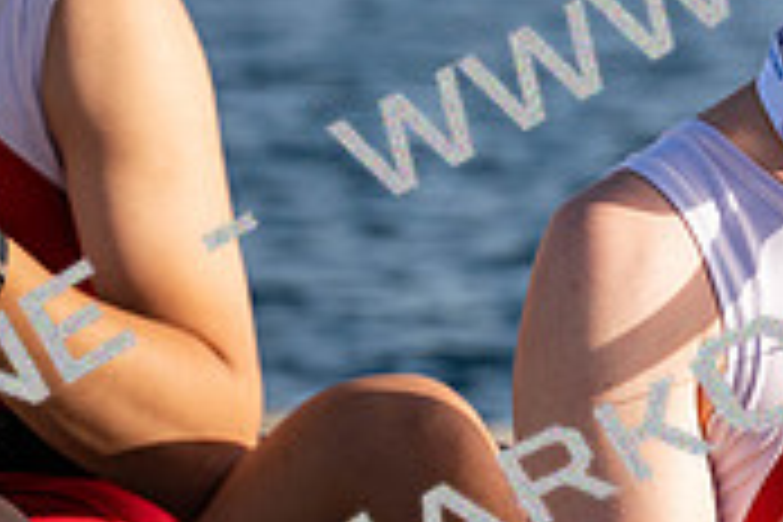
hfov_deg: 8.7
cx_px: 886
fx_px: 5089
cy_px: 209
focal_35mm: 234
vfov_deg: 5.9
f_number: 2.8
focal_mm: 70
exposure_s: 1/1600
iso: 64
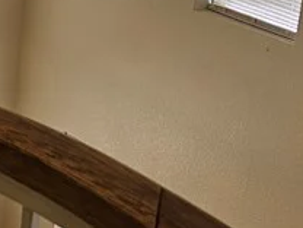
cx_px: -112
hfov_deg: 16.3
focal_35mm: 113
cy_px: 72
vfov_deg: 13.1
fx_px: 989
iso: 32
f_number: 1.8
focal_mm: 5.4
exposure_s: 1/120
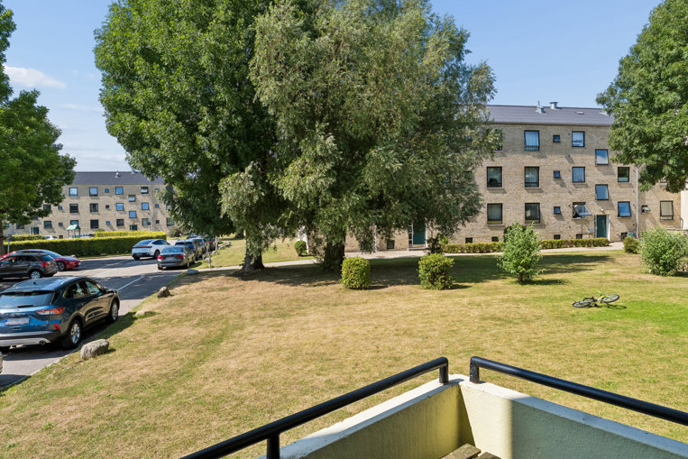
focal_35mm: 23
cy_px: 239
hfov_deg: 76.6
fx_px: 436
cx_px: 354
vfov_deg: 55.6
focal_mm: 14.5
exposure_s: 1/1000
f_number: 7.1
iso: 400
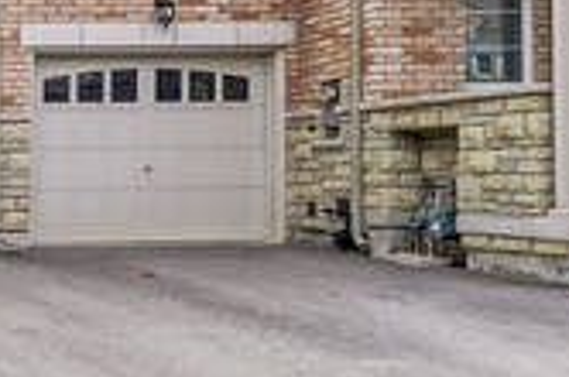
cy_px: -228
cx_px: -367
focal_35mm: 58
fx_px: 915
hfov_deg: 23.8
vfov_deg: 19.5
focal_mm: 10
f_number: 7.1
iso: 250
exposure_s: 1/320
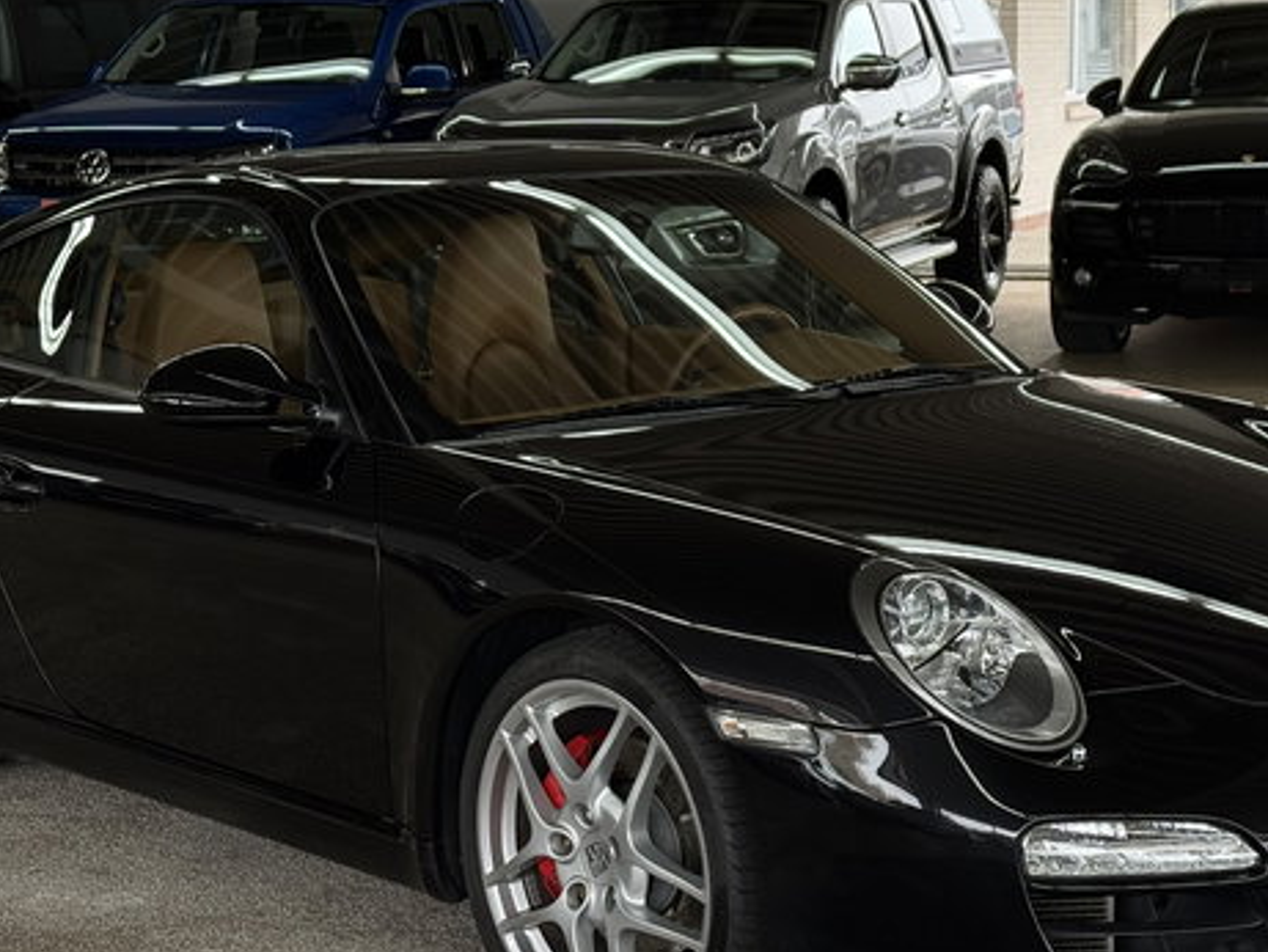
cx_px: 701
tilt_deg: -6.6
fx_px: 2931
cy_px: 369
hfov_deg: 24.4
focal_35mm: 80
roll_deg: +0.9
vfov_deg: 18.4
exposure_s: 1/172
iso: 80
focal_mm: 6.76
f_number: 1.78
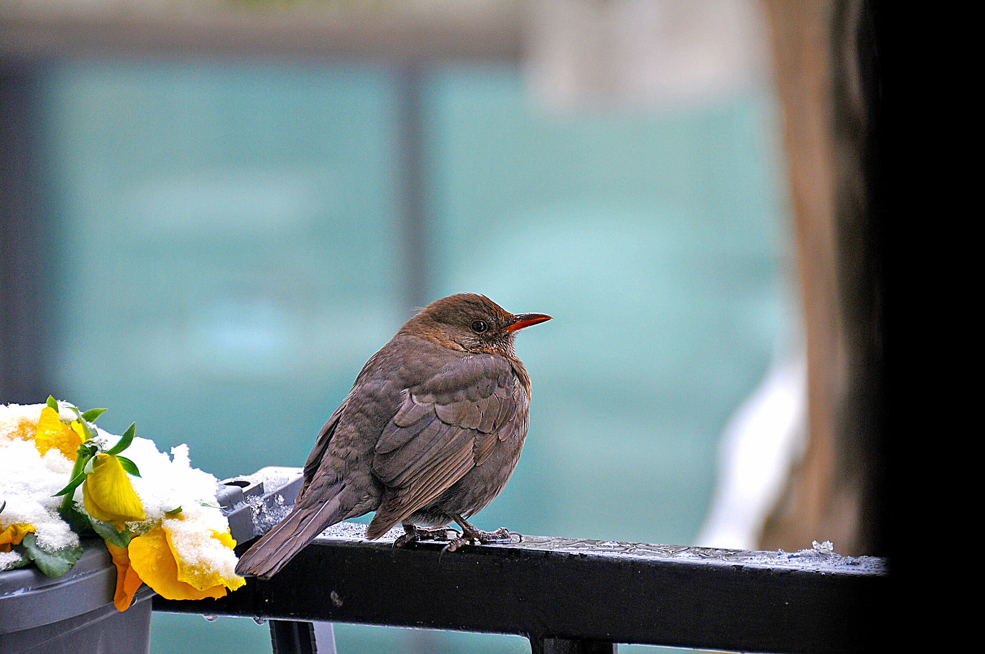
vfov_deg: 4.6
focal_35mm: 300
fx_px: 8198
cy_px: 327
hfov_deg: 6.9
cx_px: 492
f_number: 5.6
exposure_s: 1/125
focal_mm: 200
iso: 400
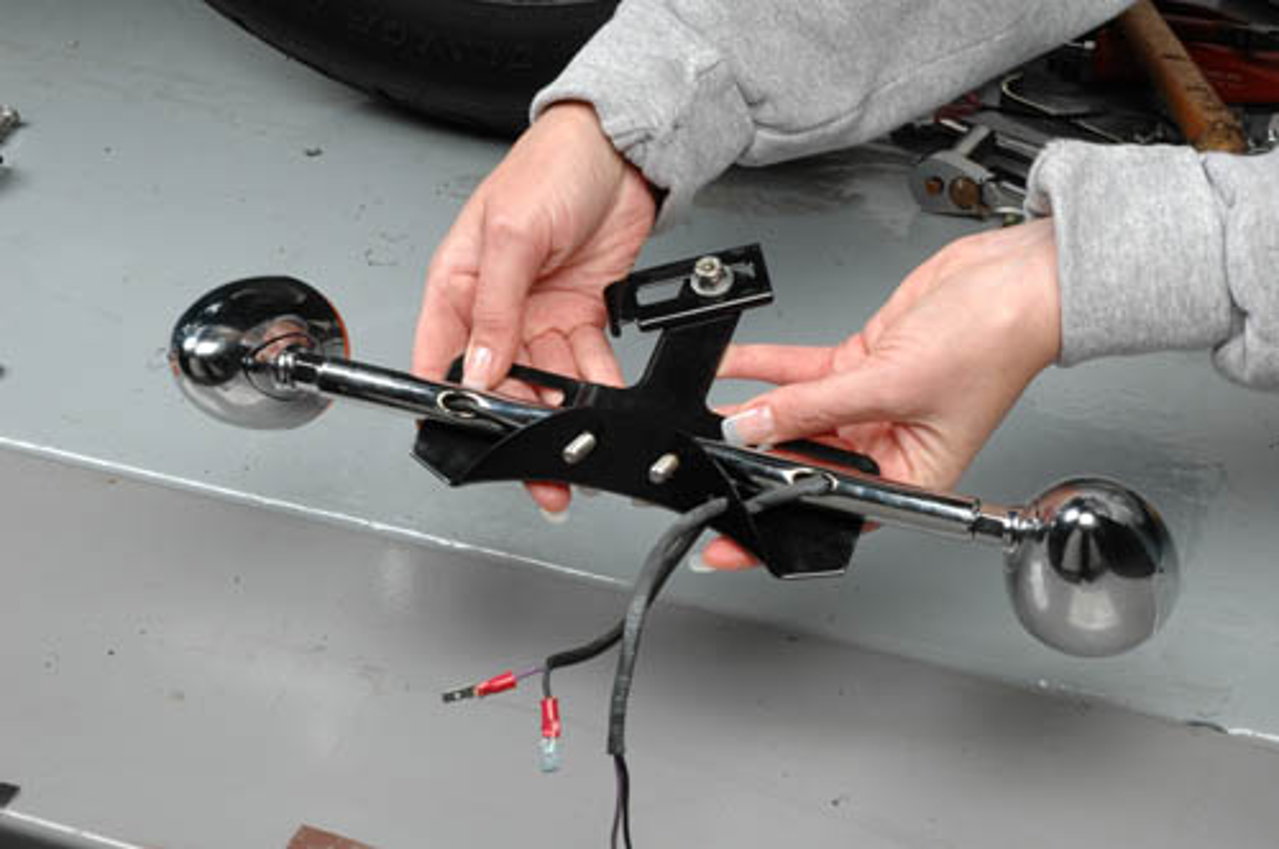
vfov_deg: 18.9
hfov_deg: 28.1
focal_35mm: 72
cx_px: 640
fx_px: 2555
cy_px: 424
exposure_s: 1/125
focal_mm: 48
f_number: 18
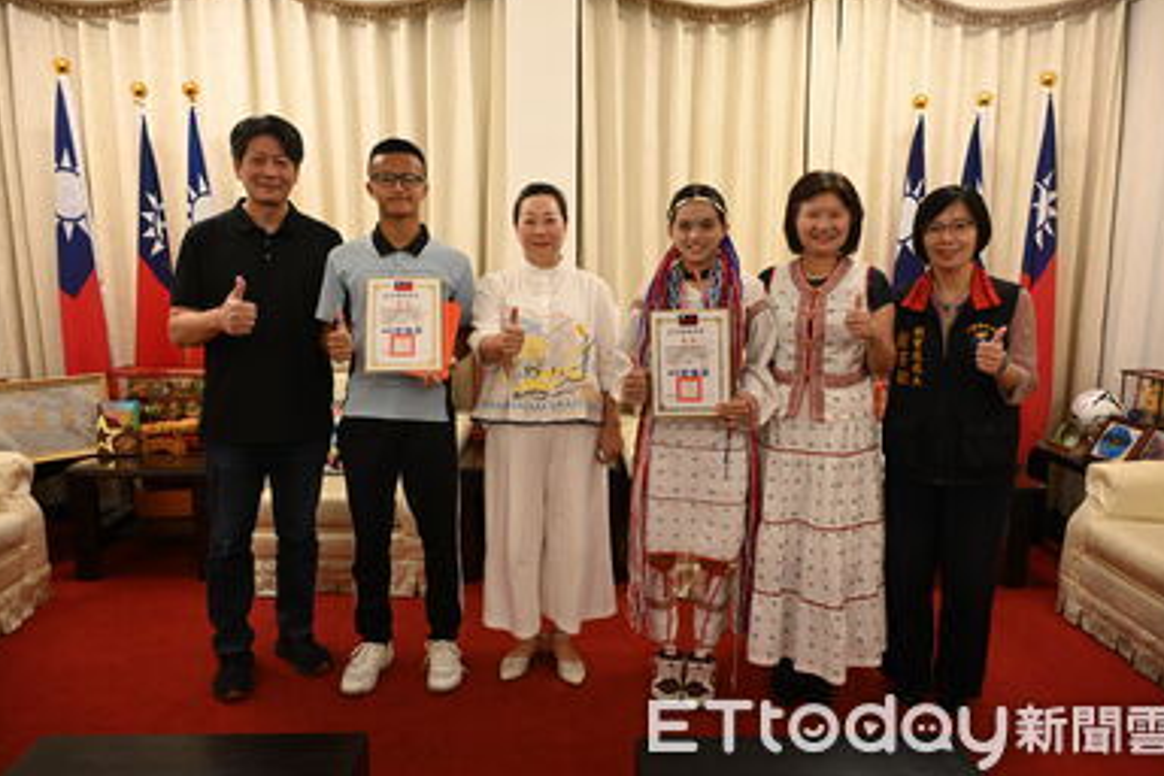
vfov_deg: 51.3
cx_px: 594
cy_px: 383
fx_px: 808
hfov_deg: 71.5
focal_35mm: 25
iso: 3200
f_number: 4.5
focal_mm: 24
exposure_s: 1/320
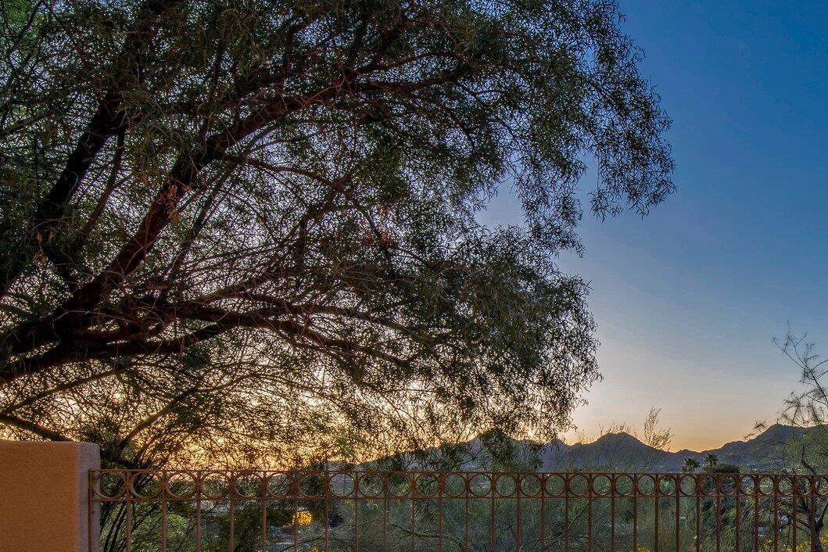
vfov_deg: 42.3
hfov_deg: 57.0
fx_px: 667
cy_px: 467
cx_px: 707
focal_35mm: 29
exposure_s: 1/1.25
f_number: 13
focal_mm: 15
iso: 400
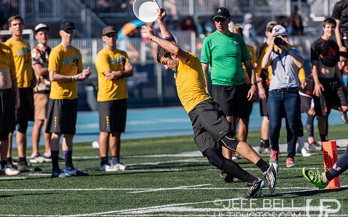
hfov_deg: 6.8
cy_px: 112
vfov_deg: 4.3
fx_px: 2911
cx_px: 174
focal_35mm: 307
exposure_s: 1/2500
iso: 100
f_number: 2.8
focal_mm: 200
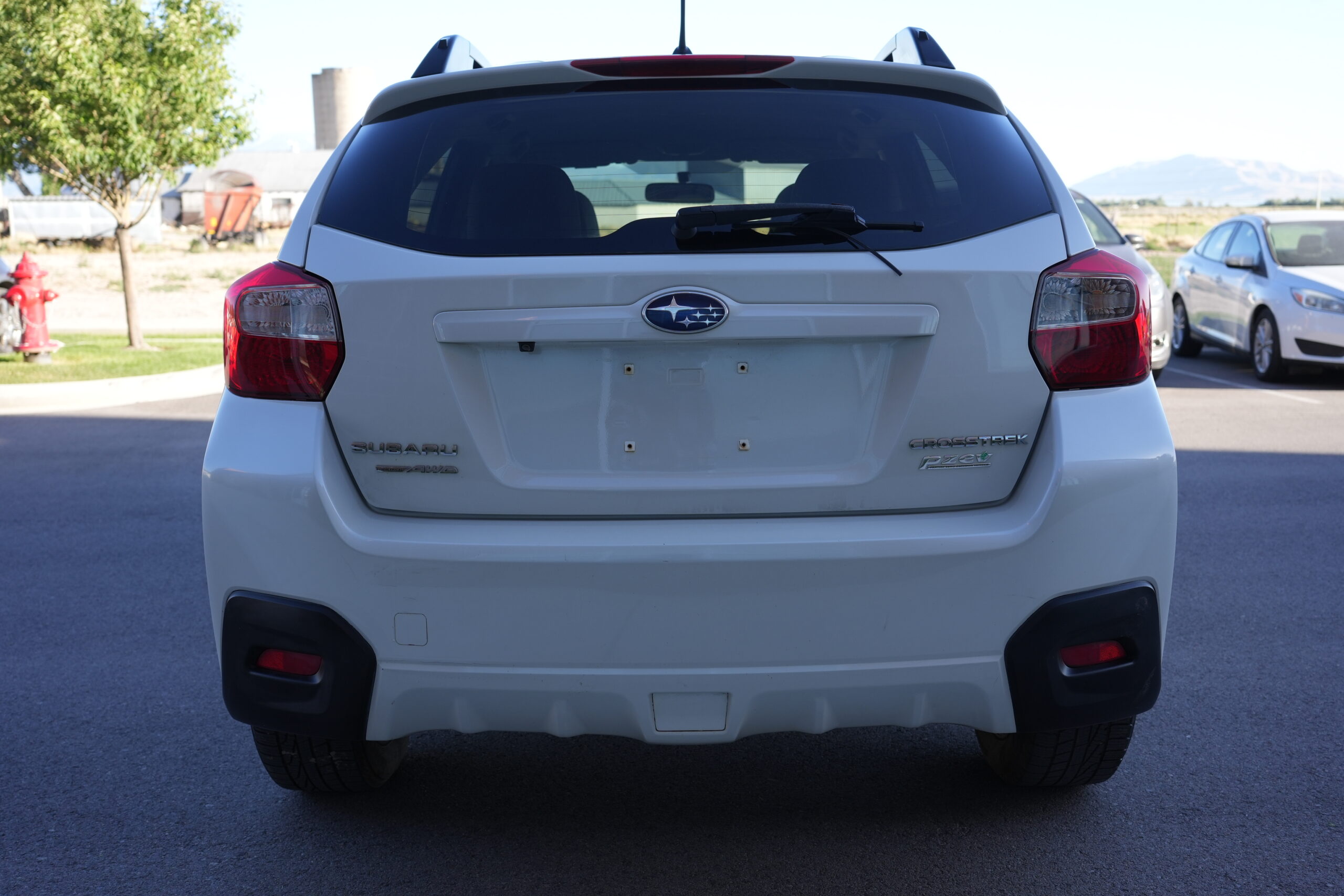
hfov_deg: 54.4
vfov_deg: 37.9
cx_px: 672
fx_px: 1307
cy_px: 448
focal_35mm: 35
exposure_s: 1/320
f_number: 4.5
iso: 200
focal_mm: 35
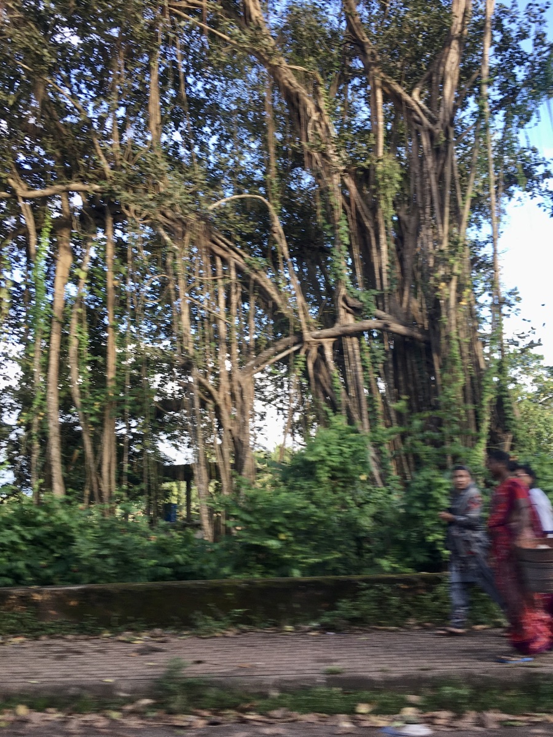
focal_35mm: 29
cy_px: 368
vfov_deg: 61.7
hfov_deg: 48.2
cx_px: 276
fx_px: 618
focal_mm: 4.15
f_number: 2.2
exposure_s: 1/106
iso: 25
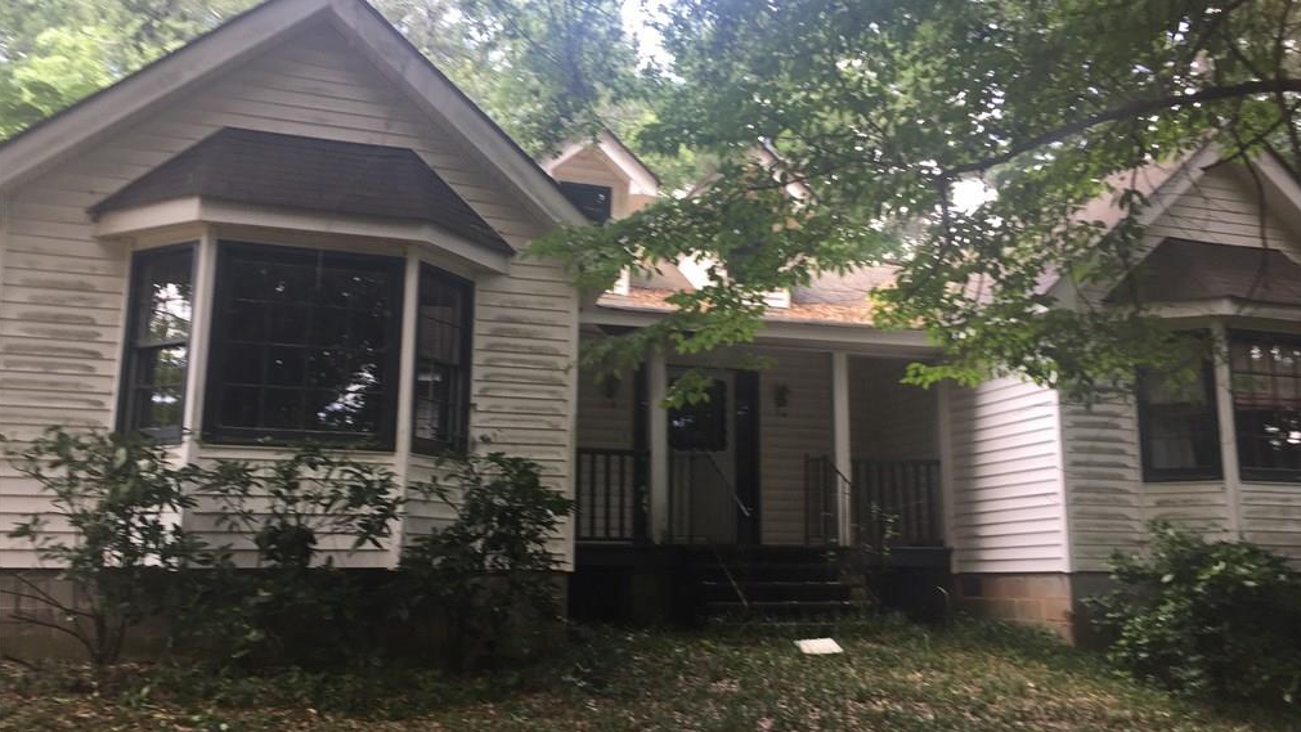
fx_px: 1104
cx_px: 655
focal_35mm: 32
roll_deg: -0.8
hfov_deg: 61.0
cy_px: 369
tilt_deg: +9.1
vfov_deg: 36.7
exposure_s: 1/40
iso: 32
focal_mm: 4.15
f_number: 2.2
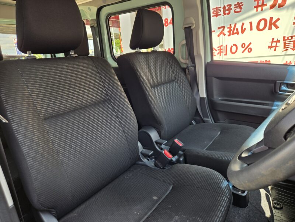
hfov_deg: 73.9
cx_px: 148
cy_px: 111
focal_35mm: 23
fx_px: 196
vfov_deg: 58.9
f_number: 1.8
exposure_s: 1/180
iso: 64
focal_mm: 5.4
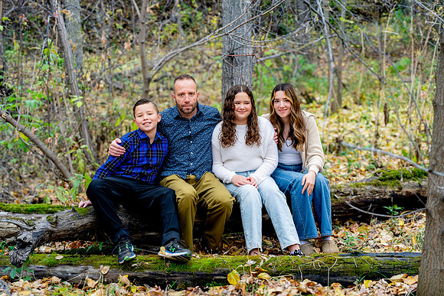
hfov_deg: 39.6
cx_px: 222
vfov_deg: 27.0
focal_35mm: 50
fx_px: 617
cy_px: 148
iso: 250
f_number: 4
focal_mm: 50
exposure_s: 1/250
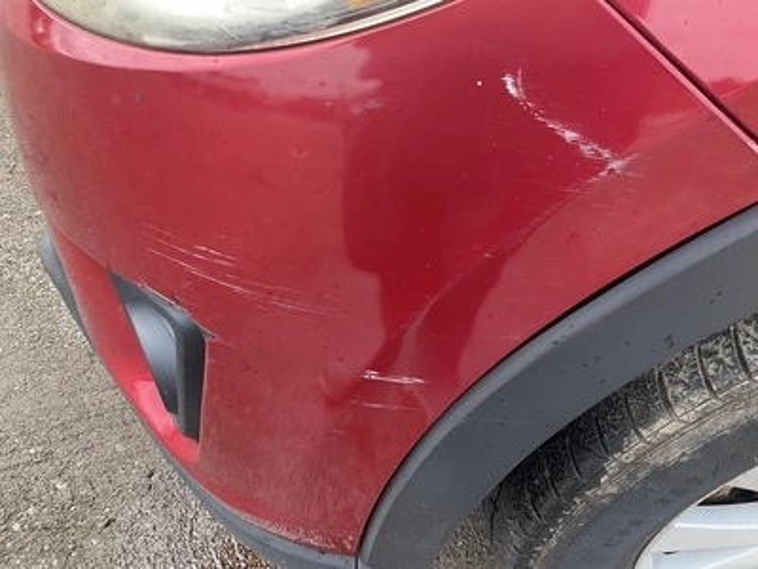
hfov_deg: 61.7
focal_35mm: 29
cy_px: 284
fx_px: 635
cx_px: 379
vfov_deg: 48.2
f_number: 1.8
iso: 20
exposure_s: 1/224
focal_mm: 3
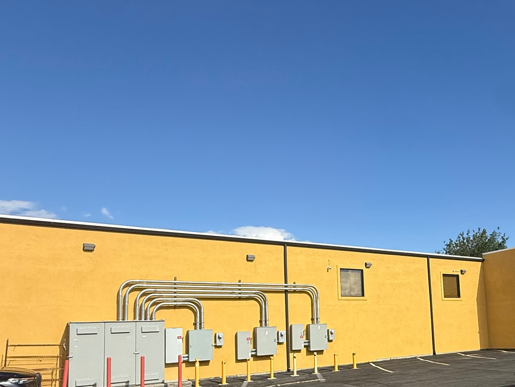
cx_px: 370
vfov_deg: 44.2
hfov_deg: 56.2
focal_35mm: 31
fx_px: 461
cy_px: 283
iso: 50
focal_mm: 2.22
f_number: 2.2
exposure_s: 1/3289
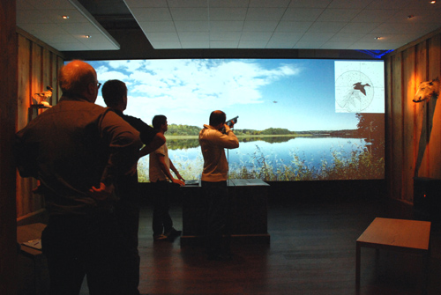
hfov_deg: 61.9
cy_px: 148
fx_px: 368
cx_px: 220
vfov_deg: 43.7
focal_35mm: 30
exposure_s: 1/20
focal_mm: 20
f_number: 5
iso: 1000
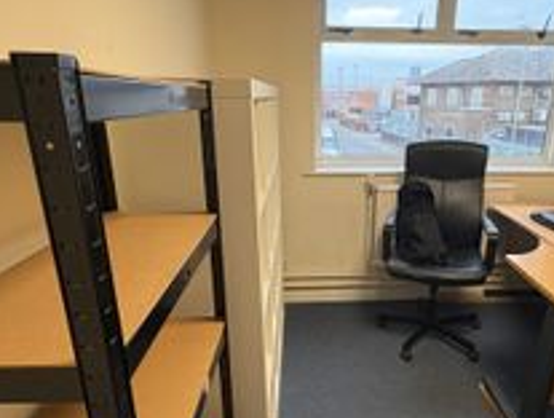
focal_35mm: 27
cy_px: 255
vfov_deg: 51.1
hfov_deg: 64.6
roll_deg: +0.2
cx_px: 332
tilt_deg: -19.9
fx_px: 433
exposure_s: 1/82
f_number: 2.2
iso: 250
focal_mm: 2.22
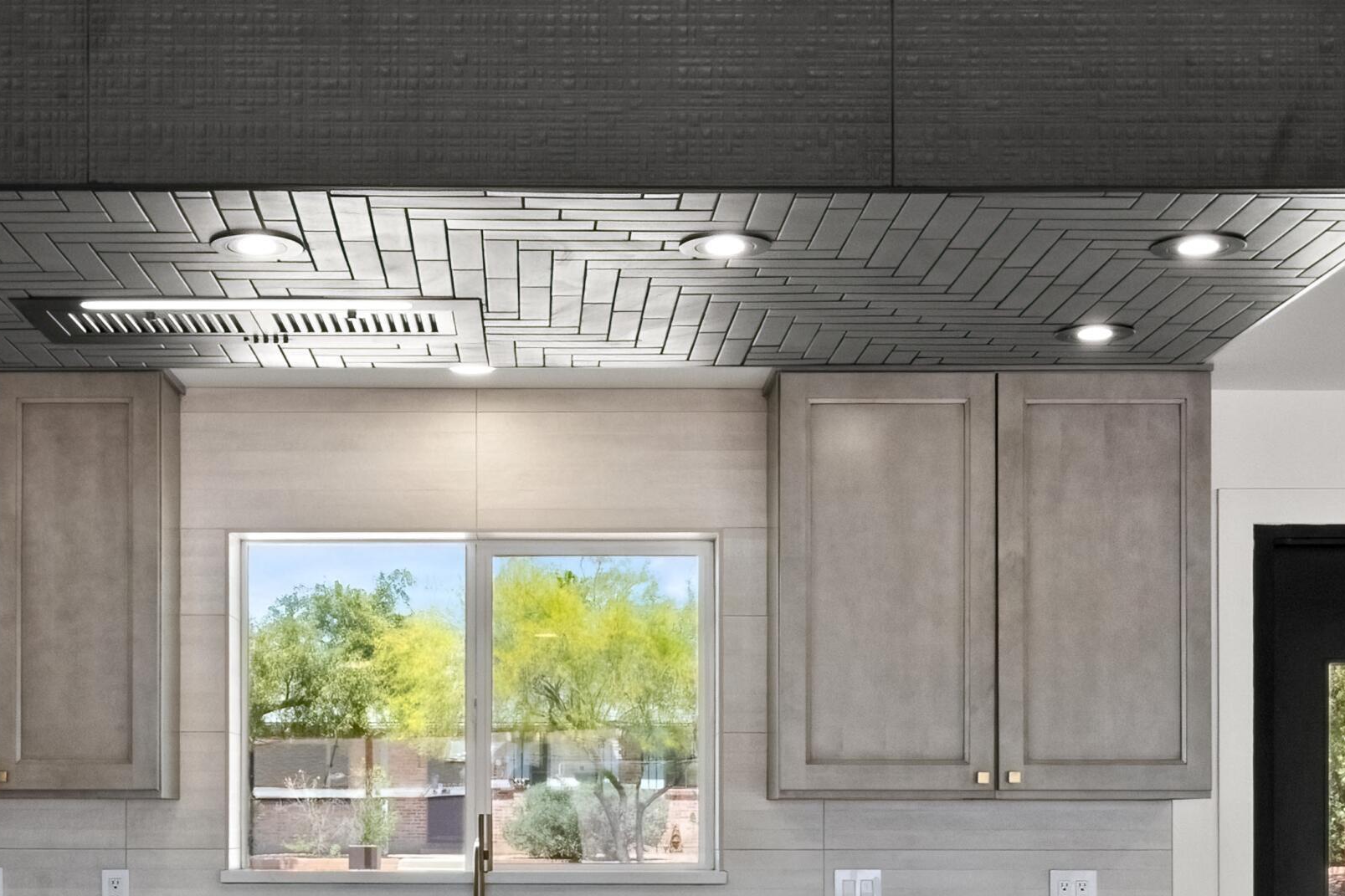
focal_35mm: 56
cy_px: 803
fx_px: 2092
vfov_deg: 23.6
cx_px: 547
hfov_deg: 35.5
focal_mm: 20
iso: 800
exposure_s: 1/3
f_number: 29
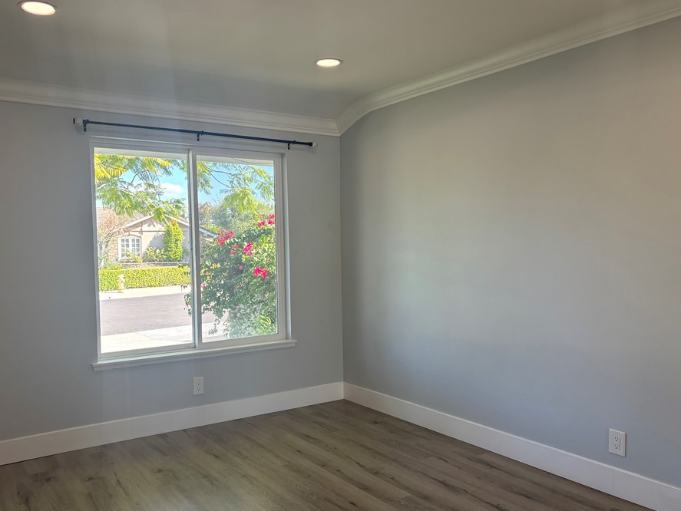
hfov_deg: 59.8
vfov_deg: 46.8
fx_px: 590
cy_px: 272
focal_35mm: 30
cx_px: 307
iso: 80
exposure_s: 1/120
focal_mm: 5.96
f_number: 1.6
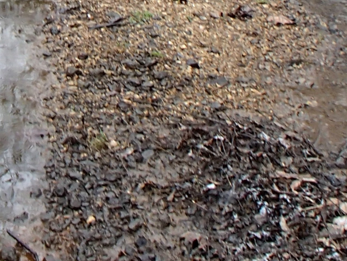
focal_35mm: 111
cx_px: 65
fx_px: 1113
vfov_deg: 12.8
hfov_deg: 17.6
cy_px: -108
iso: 250
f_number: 3.9
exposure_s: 1/30
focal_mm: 5
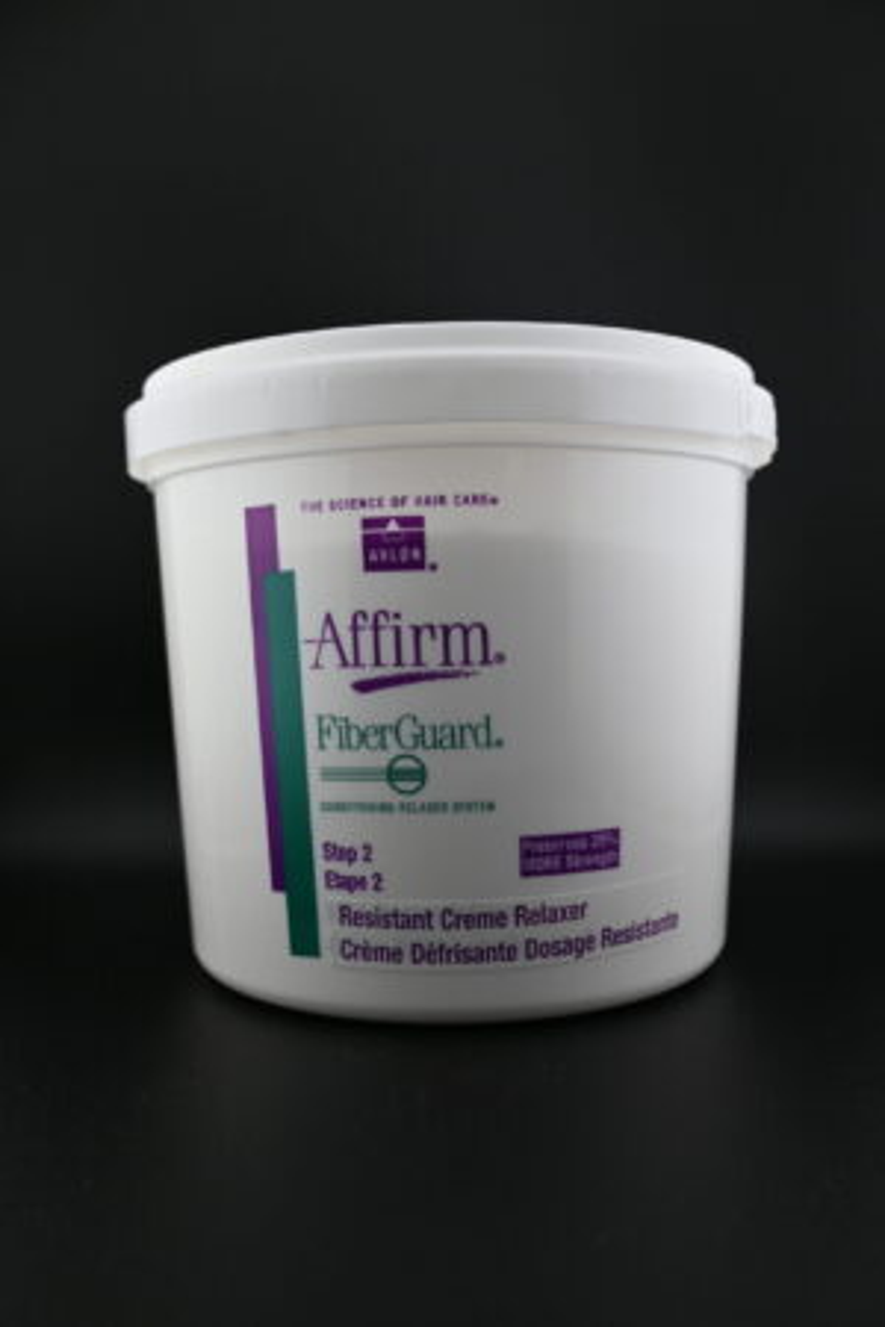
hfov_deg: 41.7
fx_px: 1161
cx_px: 442
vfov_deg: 59.5
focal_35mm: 32
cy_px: 664
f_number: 4
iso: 200
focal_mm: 21
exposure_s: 1/250
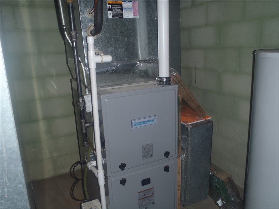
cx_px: 140
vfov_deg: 49.7
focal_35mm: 28
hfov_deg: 63.4
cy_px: 104
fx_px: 226
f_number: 3.9
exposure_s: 1/30
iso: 100
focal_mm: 5
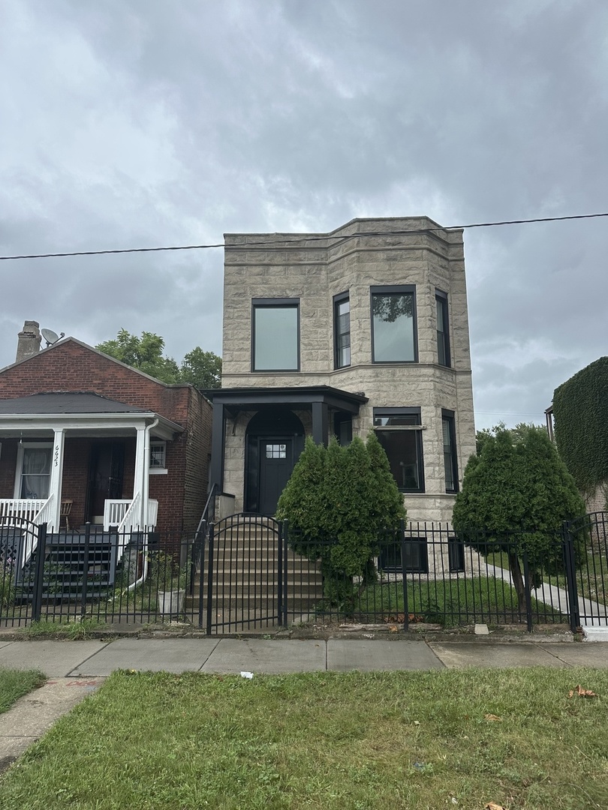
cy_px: 405
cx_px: 304
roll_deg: -1.8
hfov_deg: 56.8
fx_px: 562
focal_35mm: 24
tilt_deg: +10.6
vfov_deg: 71.6
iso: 80
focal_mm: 6.86
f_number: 1.78
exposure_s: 1/4184
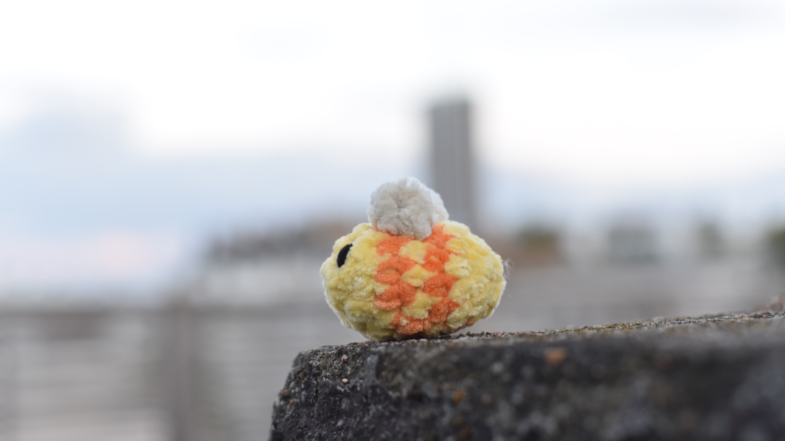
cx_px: 391
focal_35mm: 53
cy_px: 230
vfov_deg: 22.6
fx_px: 1103
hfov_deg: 39.2
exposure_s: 1/80
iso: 400
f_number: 4
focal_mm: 50
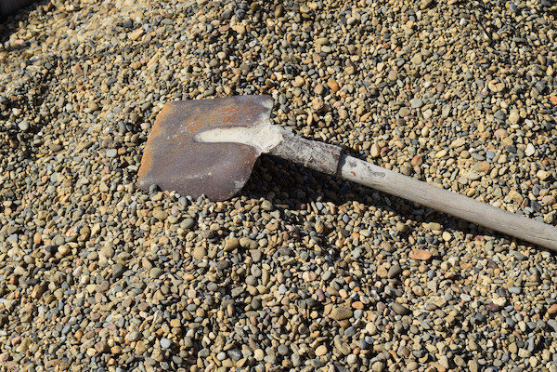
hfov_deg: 24.6
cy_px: 186
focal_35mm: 82
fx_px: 1276
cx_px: 278
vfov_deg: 16.6
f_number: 11
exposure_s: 1/500
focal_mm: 55
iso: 200
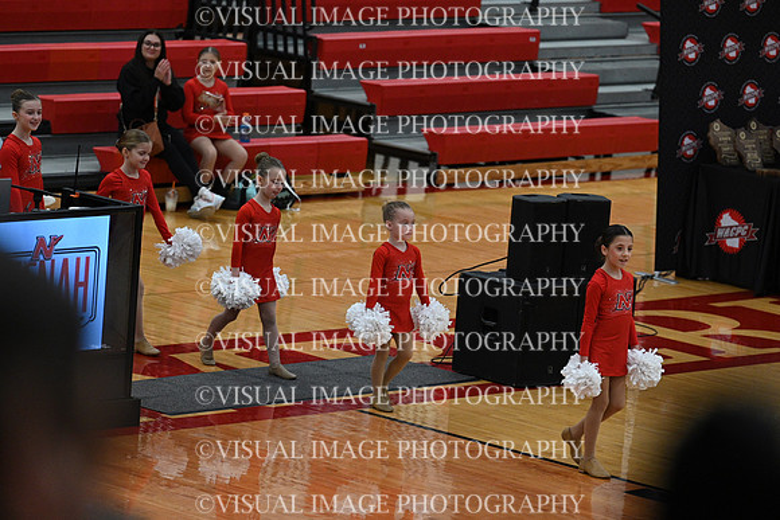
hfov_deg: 10.3
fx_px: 4334
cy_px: 260
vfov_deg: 6.9
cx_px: 390
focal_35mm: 200
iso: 4000
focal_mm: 200
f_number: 4
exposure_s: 1/400
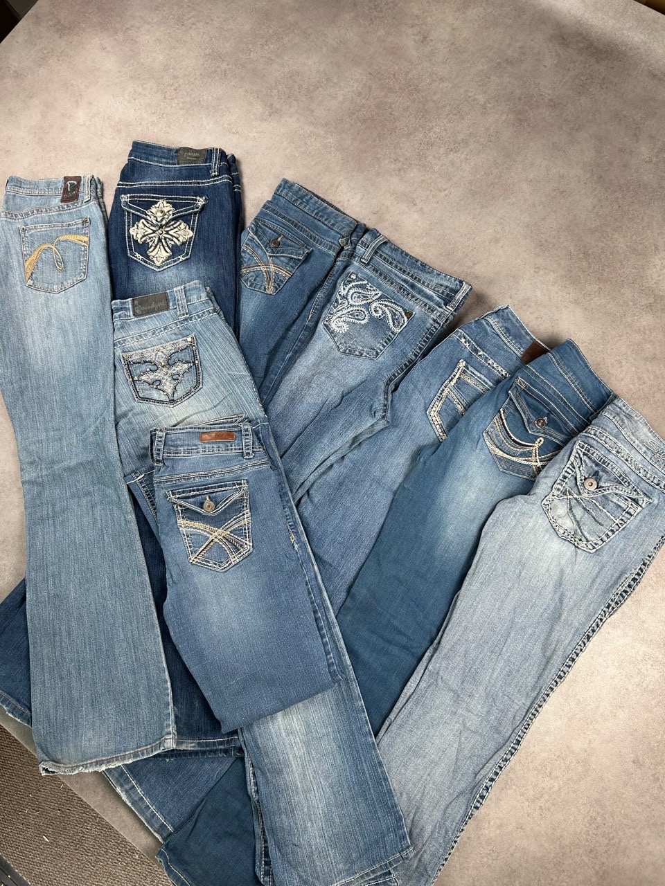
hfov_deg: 53.1
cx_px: 332
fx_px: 666
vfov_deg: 67.3
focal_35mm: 26
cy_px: 443
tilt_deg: -74.8
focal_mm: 5.7
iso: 80
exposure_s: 1/121
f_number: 1.5
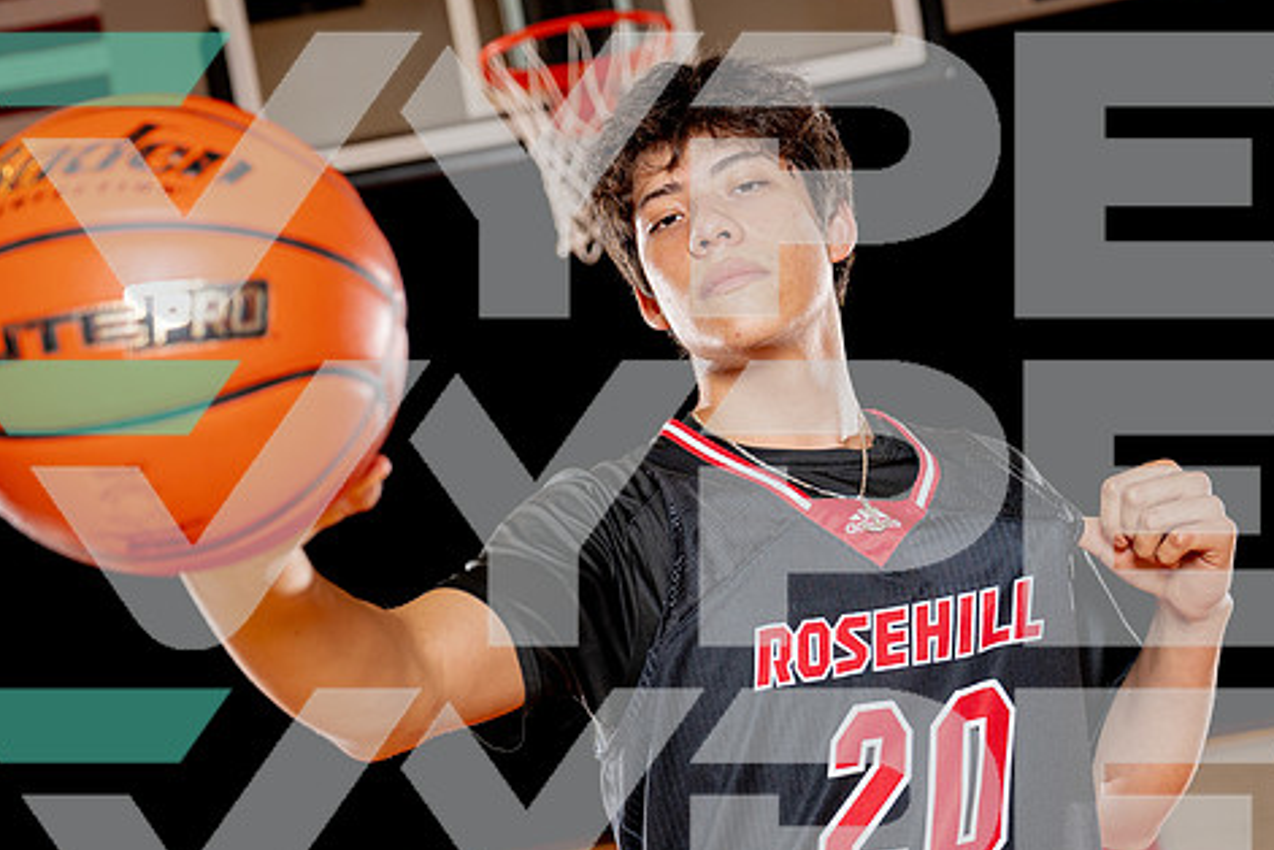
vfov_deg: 19.7
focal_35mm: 69
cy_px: 505
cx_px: 646
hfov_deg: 29.2
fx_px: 2442
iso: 400
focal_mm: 56
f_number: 4
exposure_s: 1/250
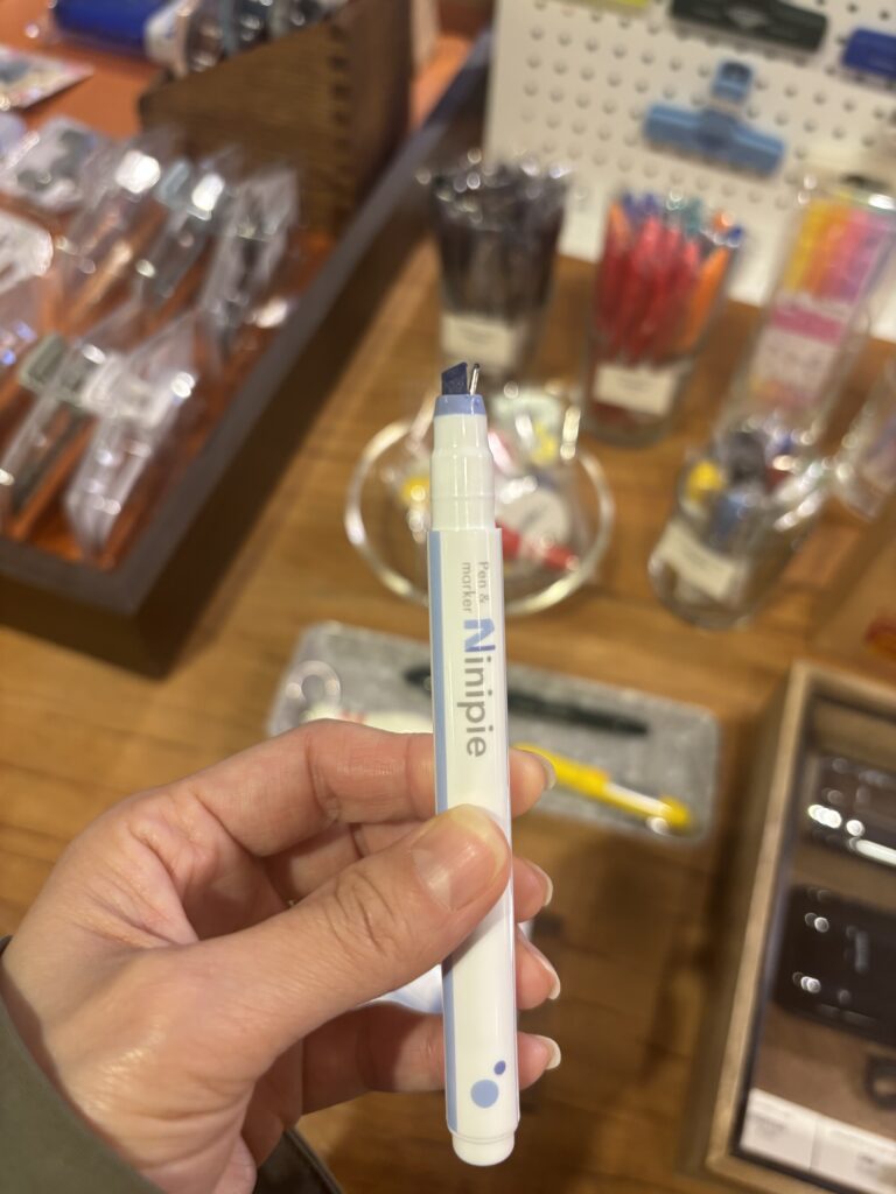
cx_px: 448
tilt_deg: -55.6
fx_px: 897
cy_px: 597
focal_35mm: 26
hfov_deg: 53.1
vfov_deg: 67.3
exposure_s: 1/60
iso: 125
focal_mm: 5.96
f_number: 1.6
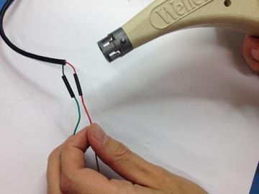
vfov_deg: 40.7
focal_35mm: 35
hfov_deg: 52.6
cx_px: 130
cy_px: 97
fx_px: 262
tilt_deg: -71.8
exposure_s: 1/50
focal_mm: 4.28
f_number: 2.4
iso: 64
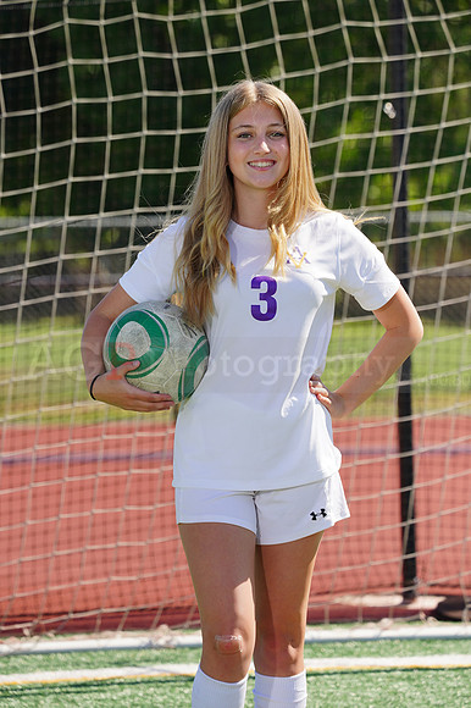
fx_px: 6425
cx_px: 236
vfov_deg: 6.3
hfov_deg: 4.2
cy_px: 354
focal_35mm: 327
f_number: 11
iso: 200
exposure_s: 1/250
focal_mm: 327
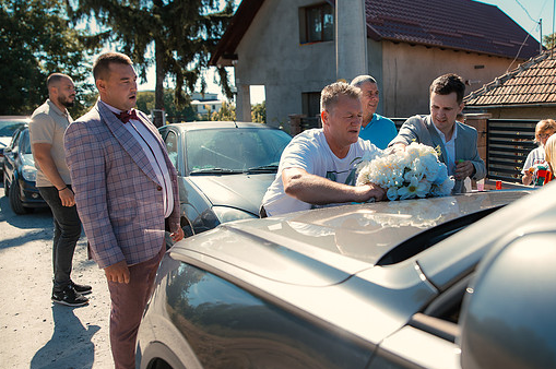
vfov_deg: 42.1
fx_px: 478
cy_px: 155
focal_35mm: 31
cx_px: 348
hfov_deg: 59.6
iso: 100
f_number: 3.5
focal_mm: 24
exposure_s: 1/250
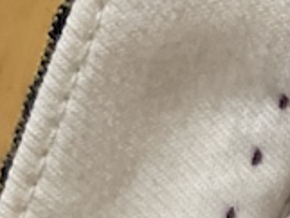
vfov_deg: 10.5
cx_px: 711
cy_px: 450
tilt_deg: -74.6
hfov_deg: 12.0
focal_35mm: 129
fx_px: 1082
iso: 200
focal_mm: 4.2
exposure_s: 1/50
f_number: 1.6
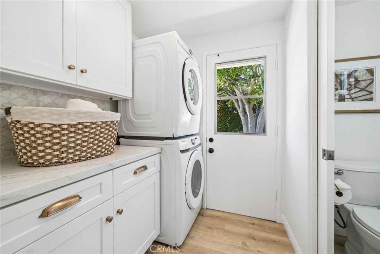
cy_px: 127
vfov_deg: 81.2
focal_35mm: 14
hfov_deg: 104.2
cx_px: 190
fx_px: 148
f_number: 8
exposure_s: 1/50
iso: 400
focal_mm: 14
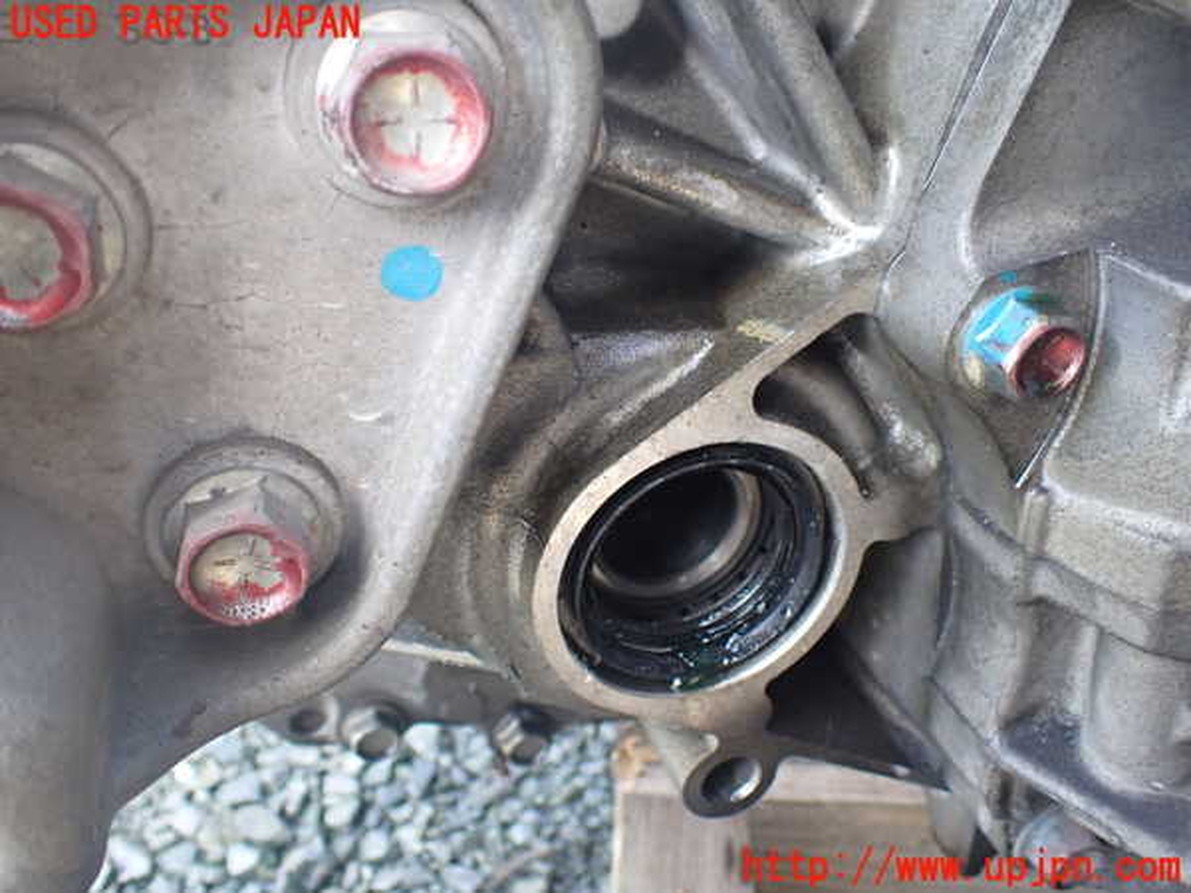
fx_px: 1032
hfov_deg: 60.0
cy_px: 446
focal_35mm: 30
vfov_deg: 46.8
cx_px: 596
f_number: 2.3
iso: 400
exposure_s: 1/125
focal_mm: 5.4
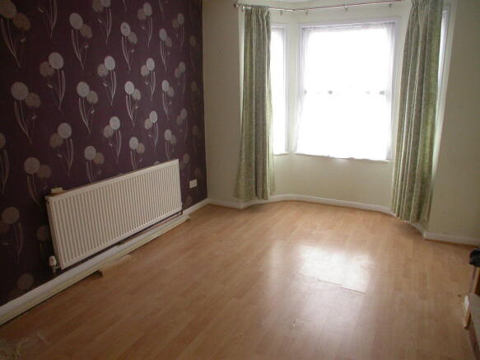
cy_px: 180
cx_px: 240
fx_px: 527
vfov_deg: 37.7
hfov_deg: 49.0
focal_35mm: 38
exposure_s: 1/38
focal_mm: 7.85
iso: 100
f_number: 2.6
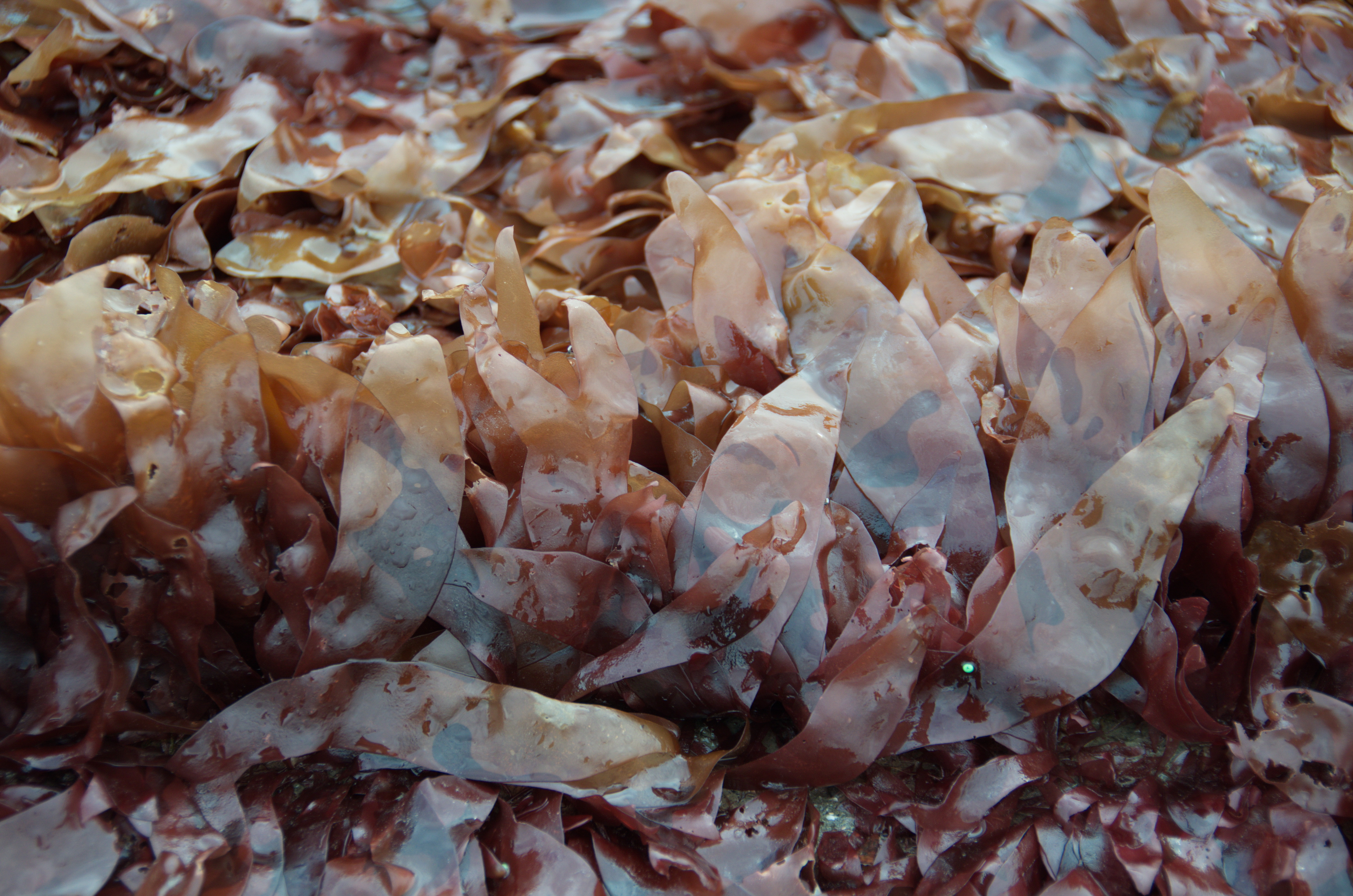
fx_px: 4613
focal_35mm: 123
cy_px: 448
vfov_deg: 11.1
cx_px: 676
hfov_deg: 16.7
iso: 250
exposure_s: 1/125
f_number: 5.6
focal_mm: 82
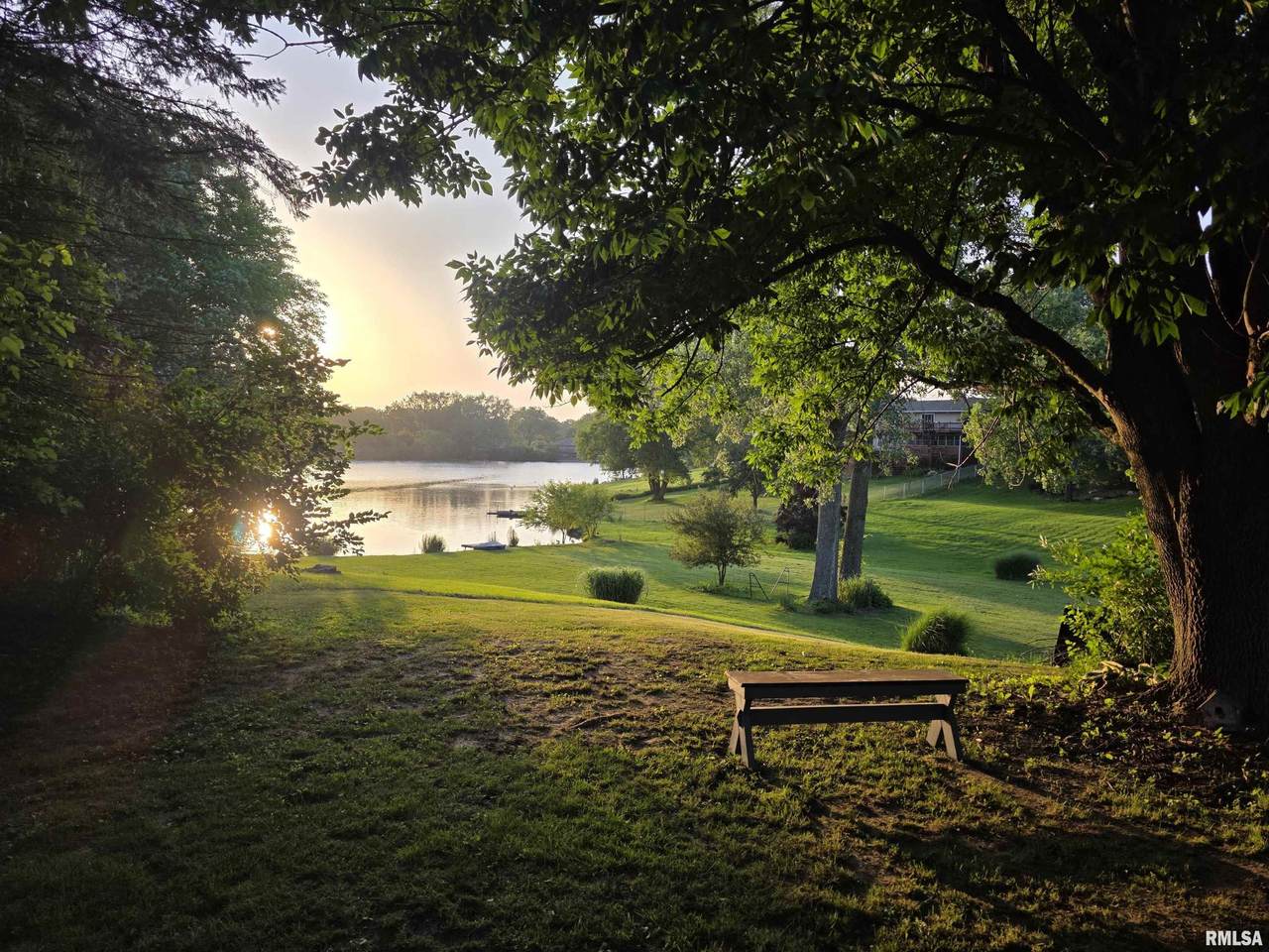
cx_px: 634
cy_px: 476
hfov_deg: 73.9
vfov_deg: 58.9
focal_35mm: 23
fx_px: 843
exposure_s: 1/2210
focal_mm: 6.3
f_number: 1.7
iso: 80
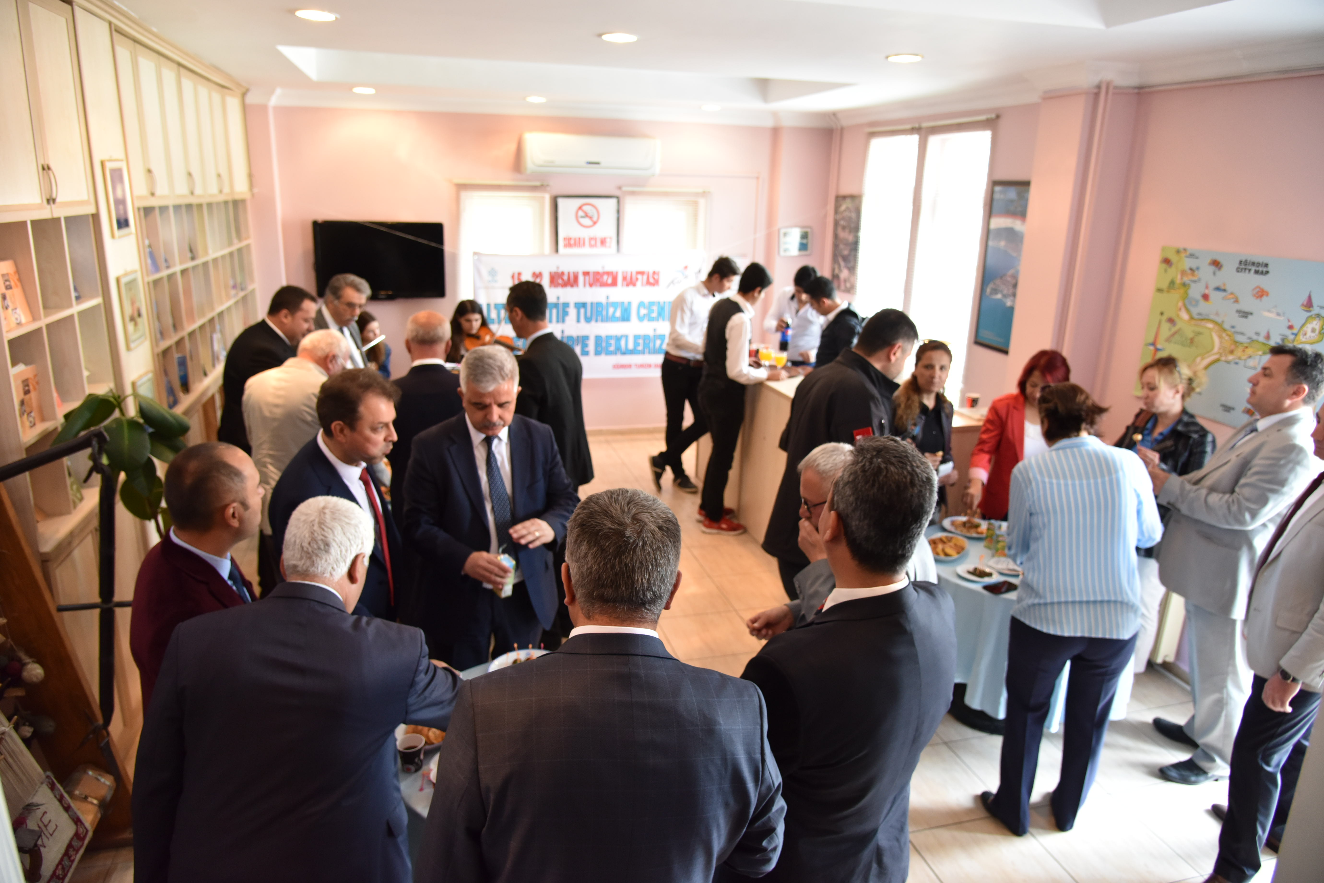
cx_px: 662
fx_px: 883
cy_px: 442
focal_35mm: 24
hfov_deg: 73.7
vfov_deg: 53.1
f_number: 4
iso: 2000
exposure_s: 1/50
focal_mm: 24
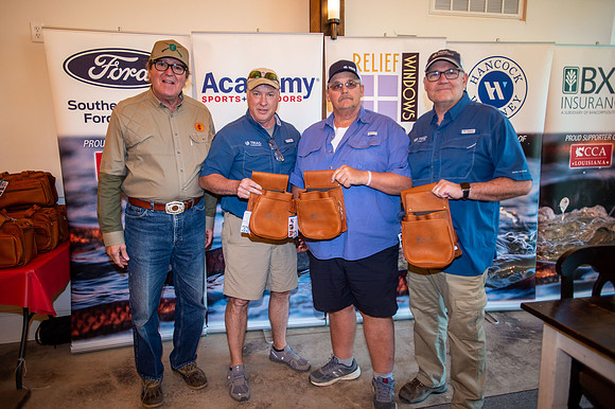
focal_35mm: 24
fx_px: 410
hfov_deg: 73.8
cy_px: 204
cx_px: 308
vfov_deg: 53.1
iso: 800
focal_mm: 24
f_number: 2.8
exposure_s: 1/60
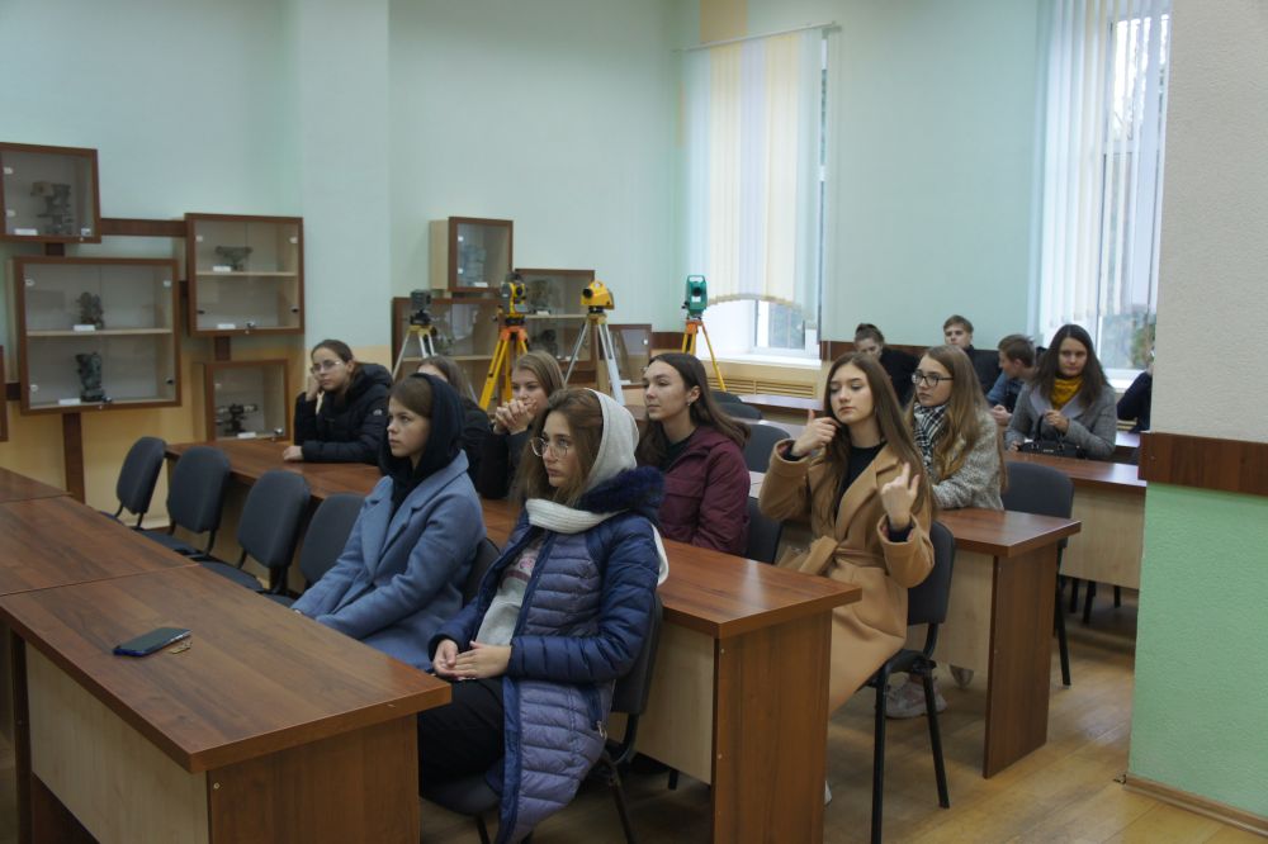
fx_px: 1109
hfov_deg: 59.5
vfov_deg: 41.7
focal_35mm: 32
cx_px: 634
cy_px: 422
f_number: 4
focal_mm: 21
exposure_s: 1/40
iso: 400
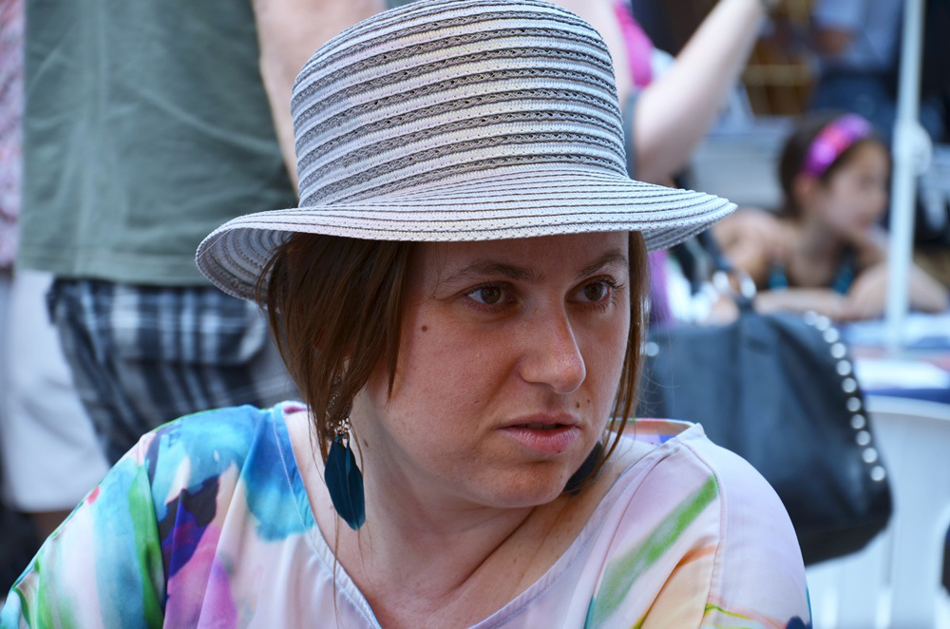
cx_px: 475
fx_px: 3555
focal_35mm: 135
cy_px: 314
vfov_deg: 10.1
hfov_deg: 15.2
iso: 125
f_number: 5.6
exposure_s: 1/125
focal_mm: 90
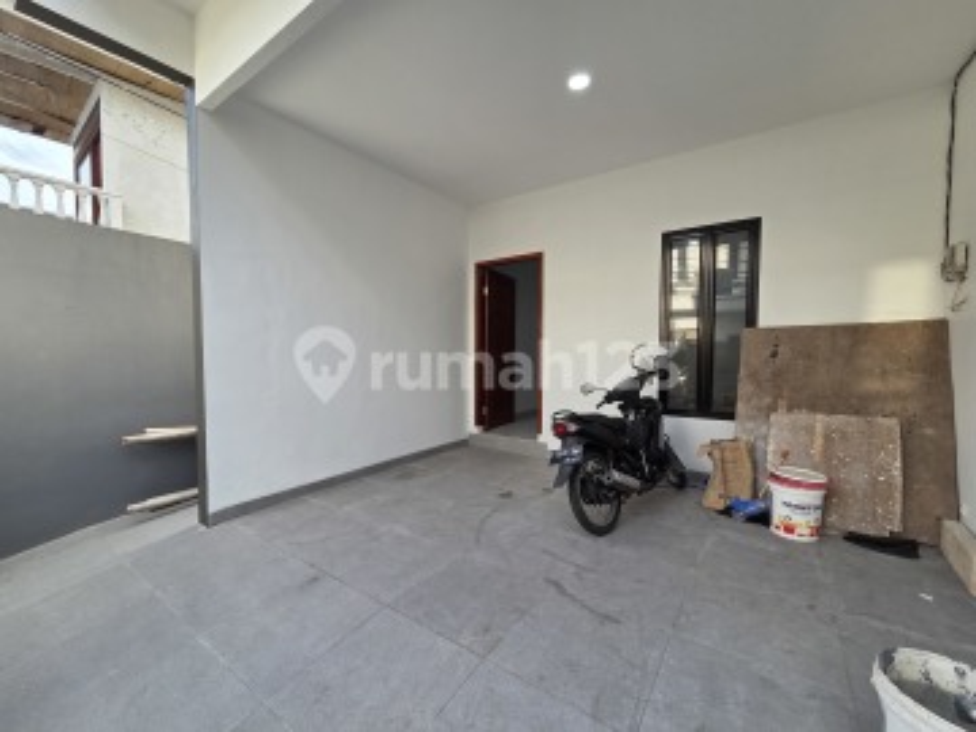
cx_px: 488
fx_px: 367
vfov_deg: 89.9
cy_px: 366
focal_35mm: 13
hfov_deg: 106.2
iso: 100
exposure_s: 1/359
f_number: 2.2
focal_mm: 2.2
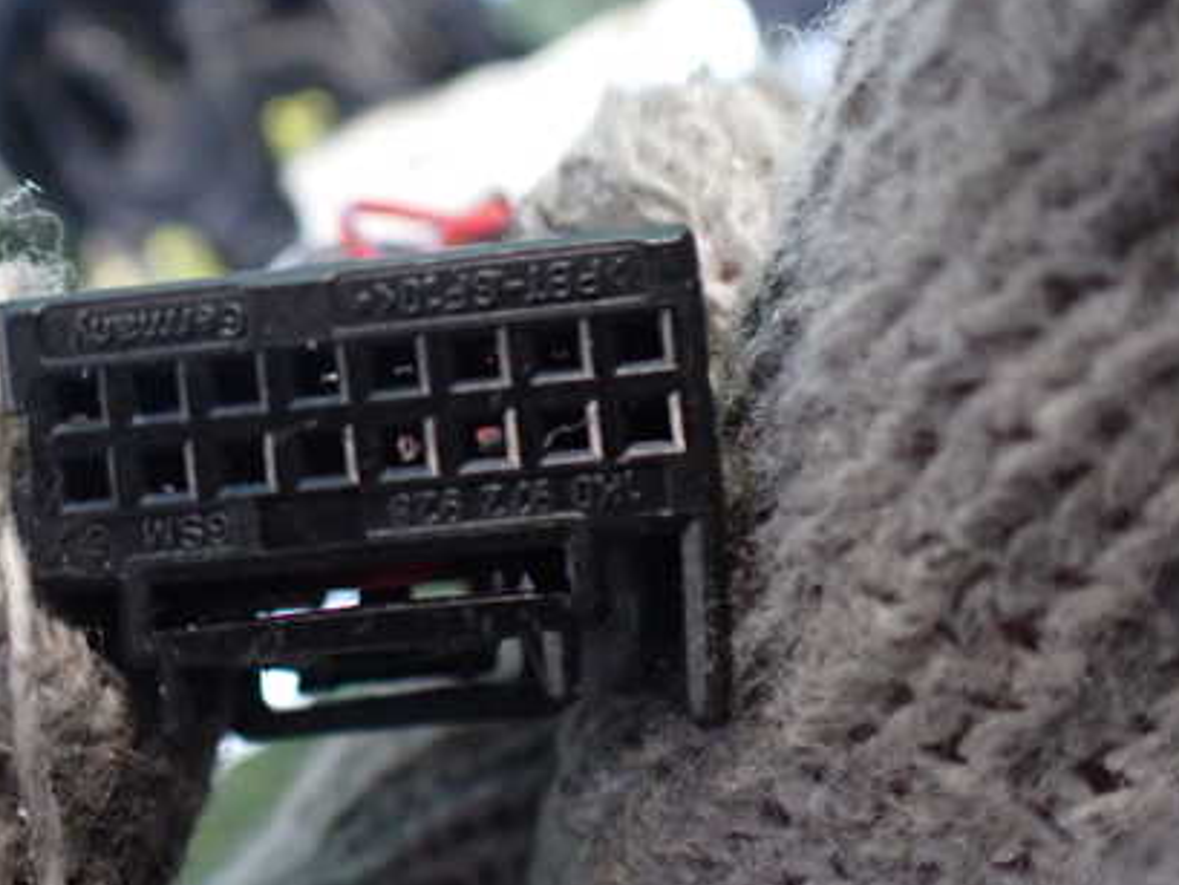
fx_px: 1499
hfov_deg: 41.9
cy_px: 404
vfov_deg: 32.9
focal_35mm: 44
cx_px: 329
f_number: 2.3
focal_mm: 5.4
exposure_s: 1/50
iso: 800
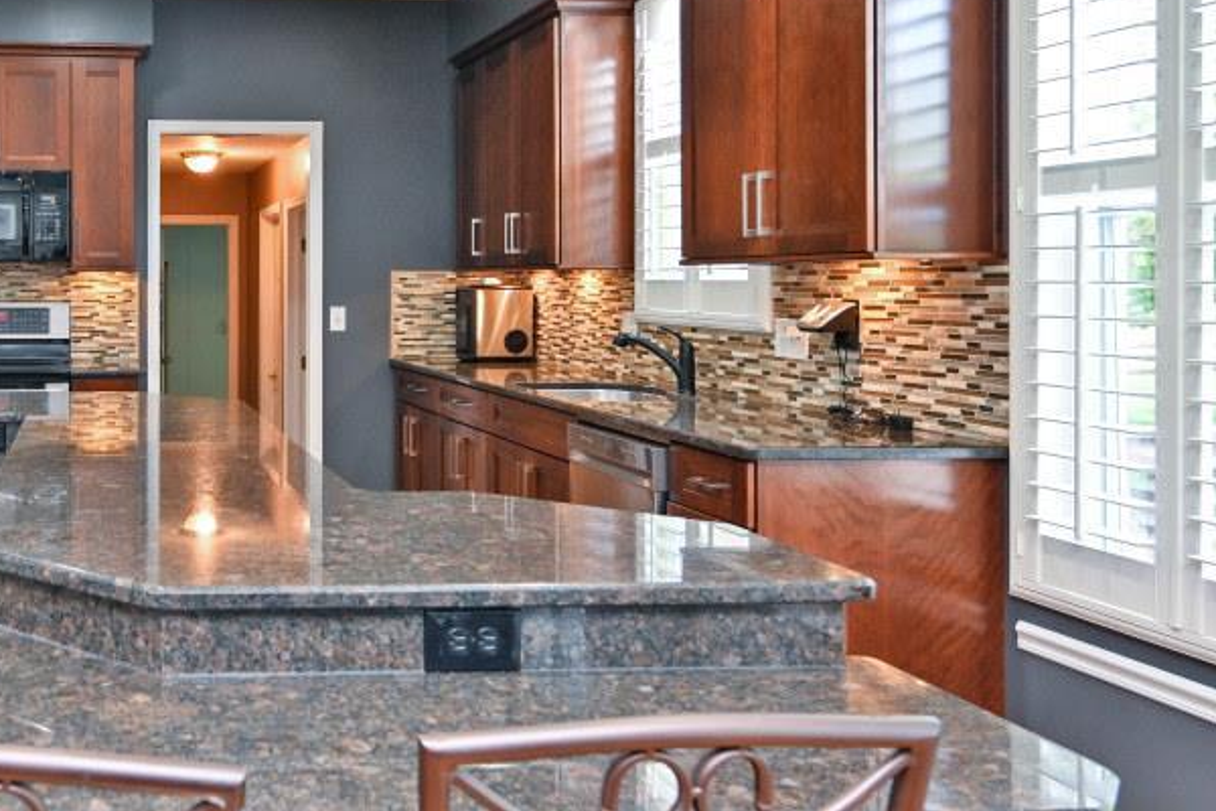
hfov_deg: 49.1
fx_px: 1182
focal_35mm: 35
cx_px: 144
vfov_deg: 37.4
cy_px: 270
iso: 450
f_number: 4
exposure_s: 1/60
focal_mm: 14
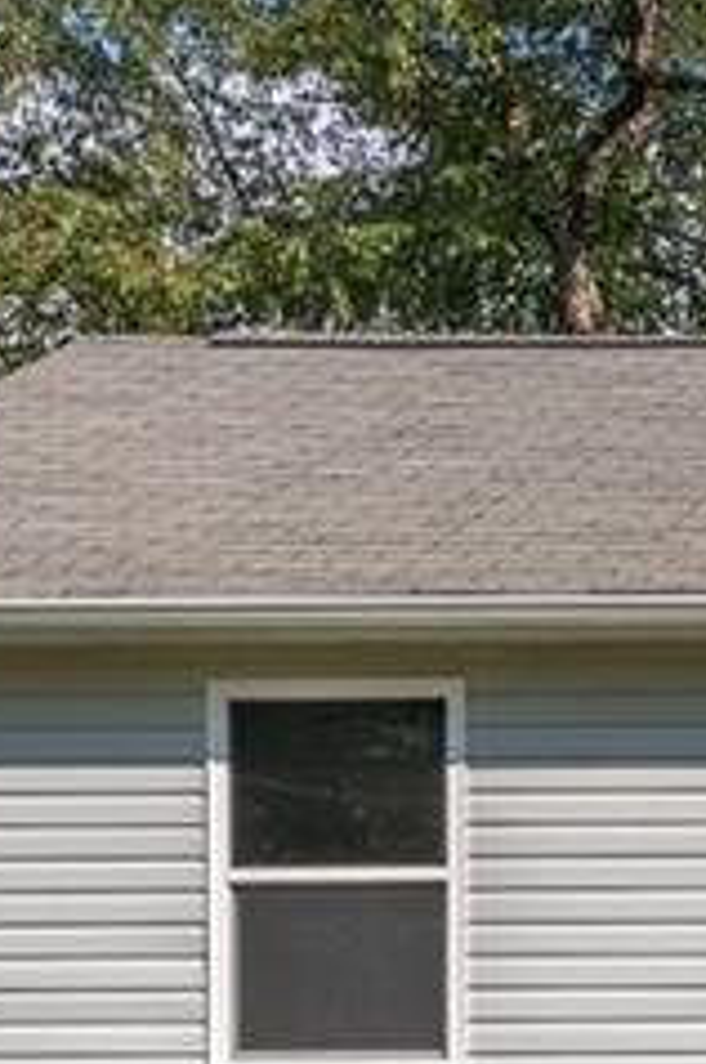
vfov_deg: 16.4
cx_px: 1577
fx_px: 3688
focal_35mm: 125
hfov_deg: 9.9
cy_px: 655
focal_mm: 29
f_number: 8
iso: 125
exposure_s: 1/400
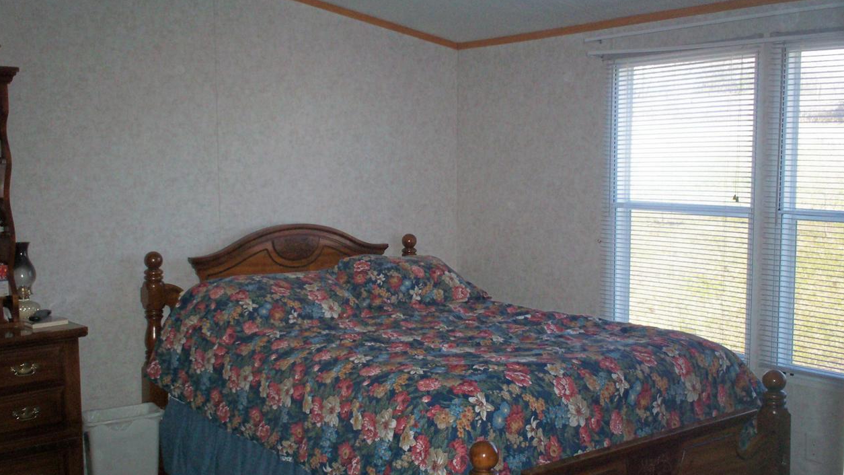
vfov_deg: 29.7
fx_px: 895
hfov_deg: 50.5
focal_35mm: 40
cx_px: 424
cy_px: 244
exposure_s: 1/60
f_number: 4.5
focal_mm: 6
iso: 140
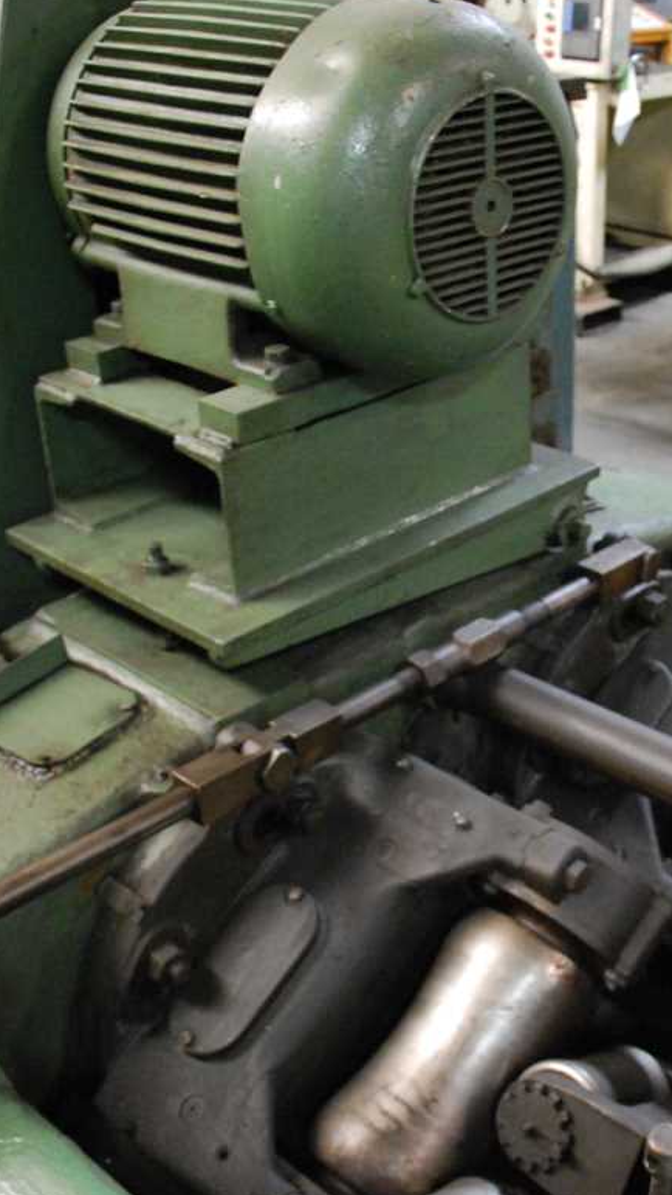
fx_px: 1394
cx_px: 550
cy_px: 612
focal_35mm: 44
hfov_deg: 26.5
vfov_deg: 46.4
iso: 1600
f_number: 3.8
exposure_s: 1/25
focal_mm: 18
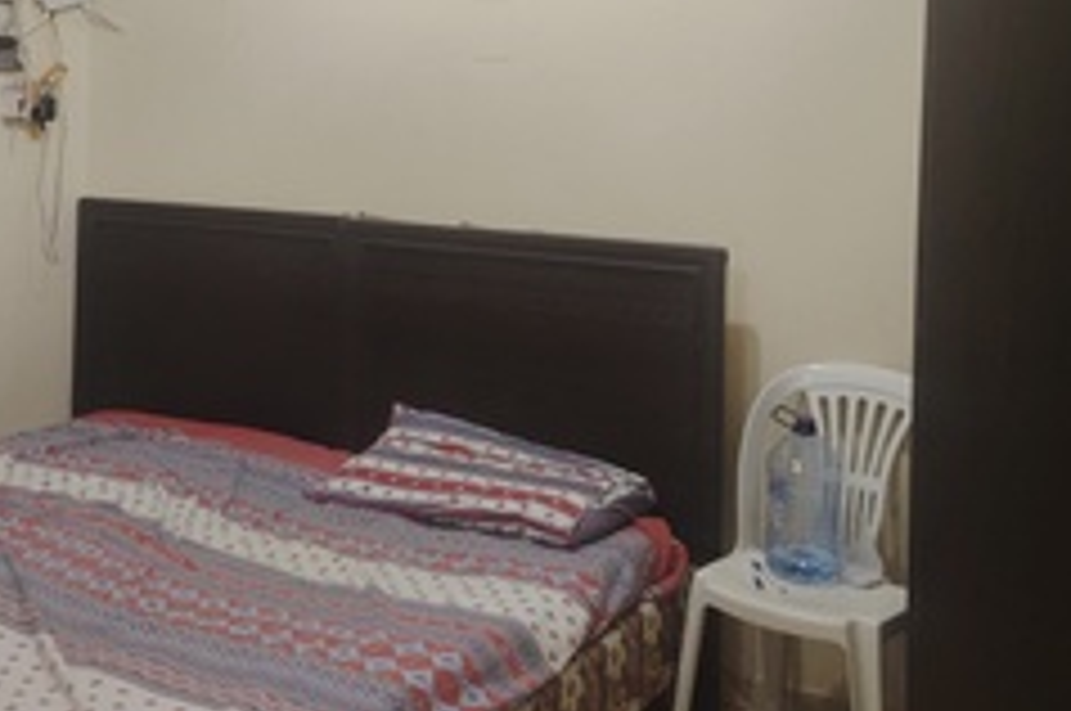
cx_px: 277
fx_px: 1426
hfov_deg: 40.1
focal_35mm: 48
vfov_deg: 27.3
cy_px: 119
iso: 531
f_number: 1.75
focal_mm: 5.25
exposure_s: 1/30
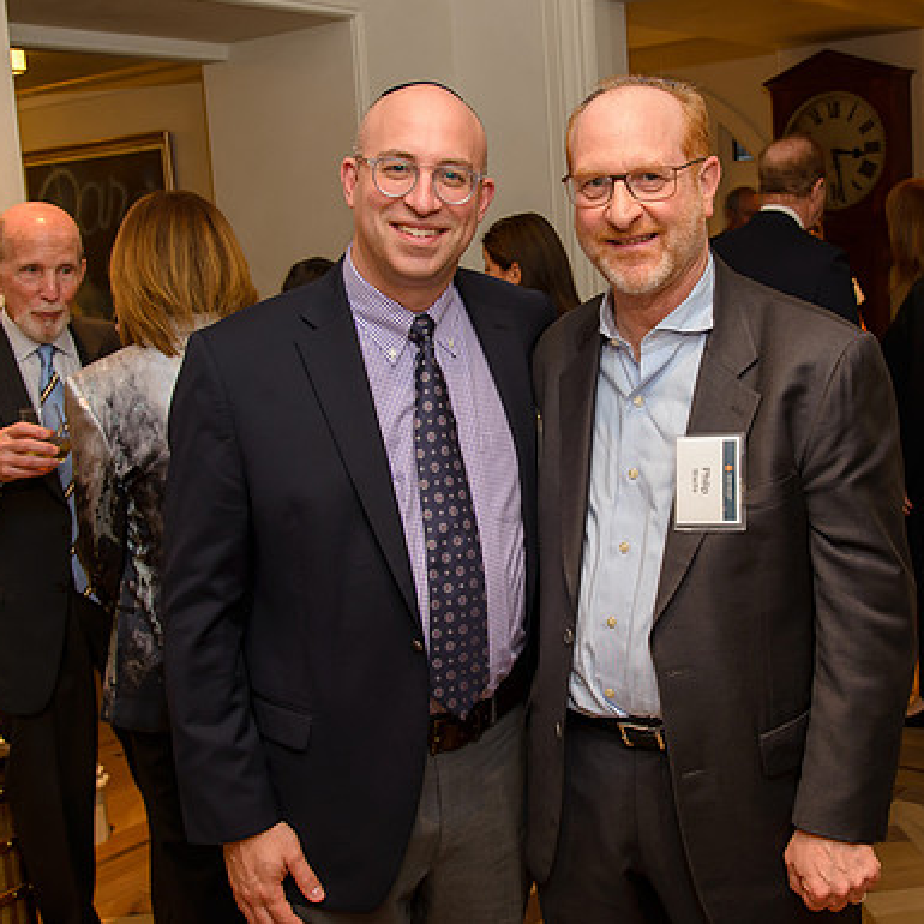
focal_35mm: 43
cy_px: 424
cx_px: 586
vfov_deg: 39.1
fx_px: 1299
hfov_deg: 38.9
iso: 800
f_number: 5.6
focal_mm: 31
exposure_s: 1/30
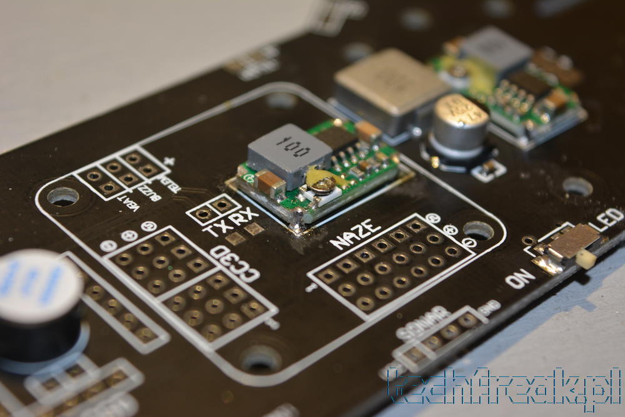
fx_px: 1432
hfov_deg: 24.6
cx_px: 312
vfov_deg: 16.6
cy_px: 208
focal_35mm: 82
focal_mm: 55
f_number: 5.6
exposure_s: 1/30
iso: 200
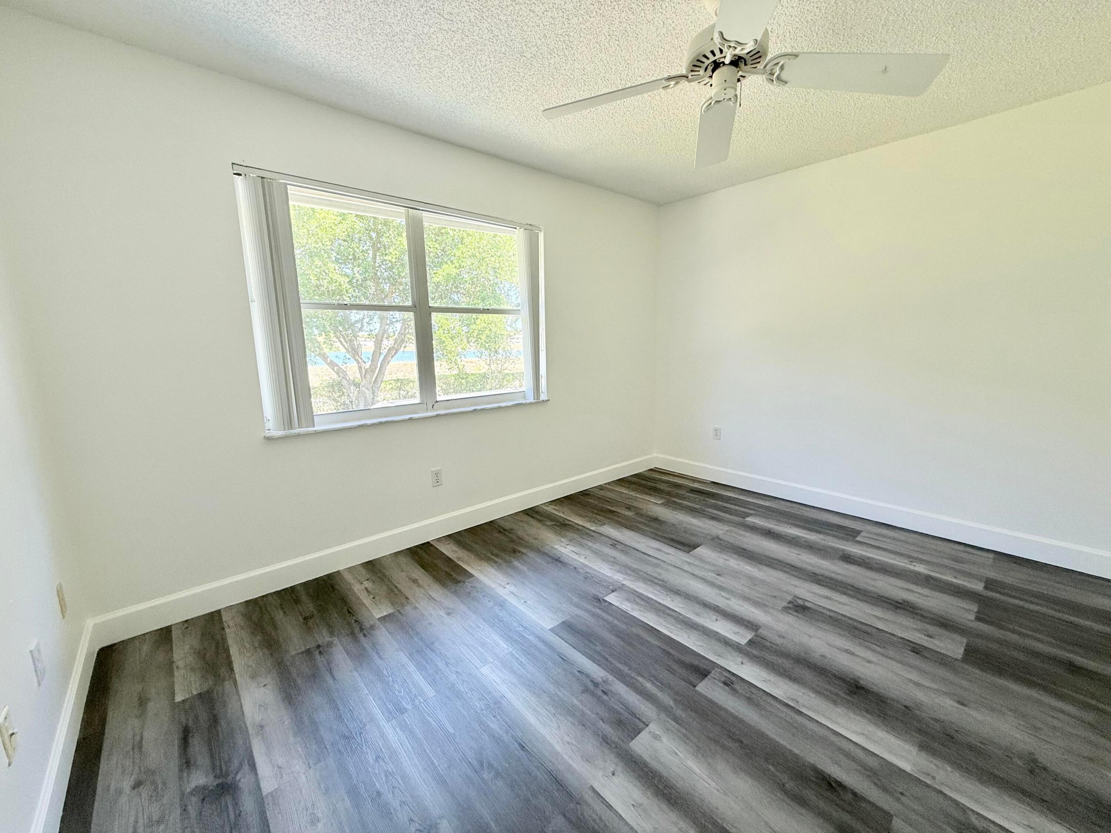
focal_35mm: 14
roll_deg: +0.8
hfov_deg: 102.1
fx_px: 449
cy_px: 416
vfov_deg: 85.7
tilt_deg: -8.8
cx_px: 556
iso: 50
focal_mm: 2.22
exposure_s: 1/174
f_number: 2.2
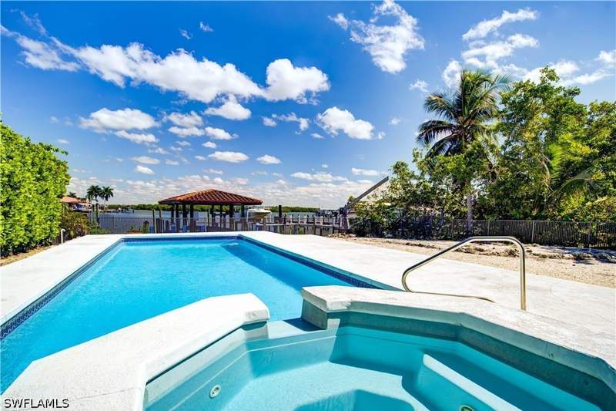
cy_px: 206
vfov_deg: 73.7
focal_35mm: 16
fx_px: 274
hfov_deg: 96.7
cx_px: 308
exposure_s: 1/200
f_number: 8
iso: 100
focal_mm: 16
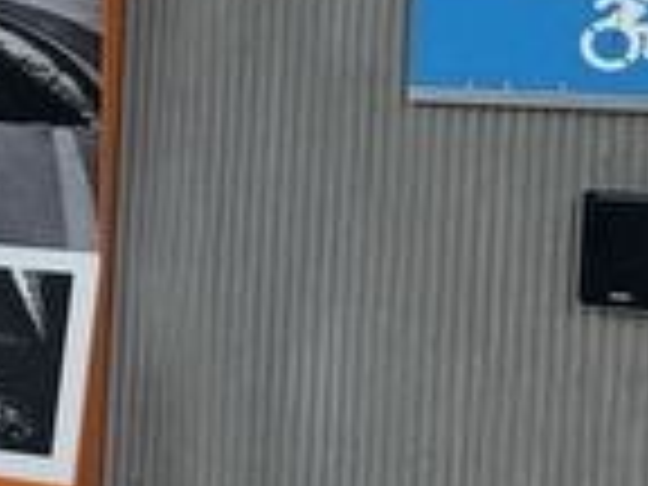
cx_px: -1076
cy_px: 58
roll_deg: -2.4
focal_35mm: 133
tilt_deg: -0.5
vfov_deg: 11.1
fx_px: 2490
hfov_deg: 11.3
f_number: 1.78
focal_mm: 6.76
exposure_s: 1/1901
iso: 80
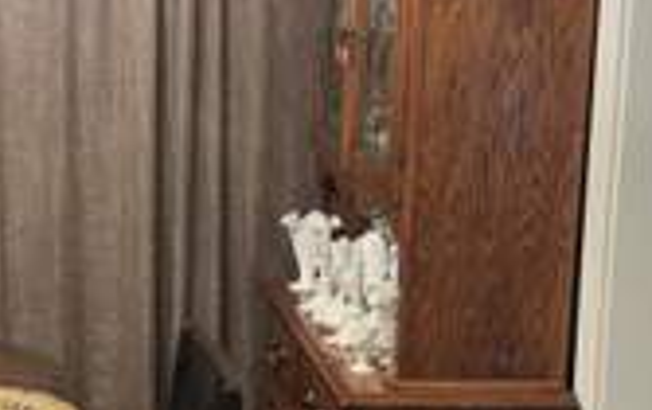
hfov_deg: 24.3
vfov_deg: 16.5
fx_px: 1406
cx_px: -70
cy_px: 291
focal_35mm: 79
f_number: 1.6
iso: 250
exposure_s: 1/60
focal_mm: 5.1
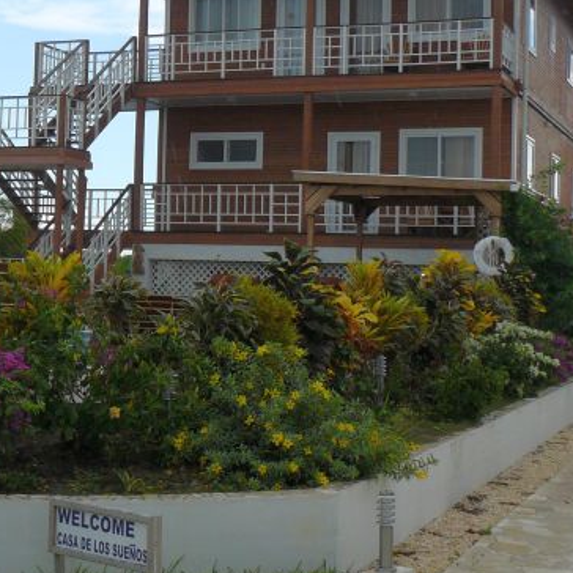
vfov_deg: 24.6
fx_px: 1311
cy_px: 258
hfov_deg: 23.8
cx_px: 31
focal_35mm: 70
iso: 100
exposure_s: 1/250
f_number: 5
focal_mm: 6
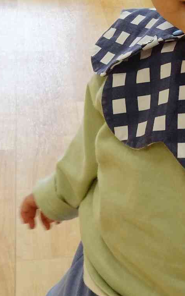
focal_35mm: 82
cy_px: 21
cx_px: 191
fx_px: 661
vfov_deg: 24.4
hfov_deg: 15.6
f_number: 3.5
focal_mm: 4.1
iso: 125
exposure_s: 1/80
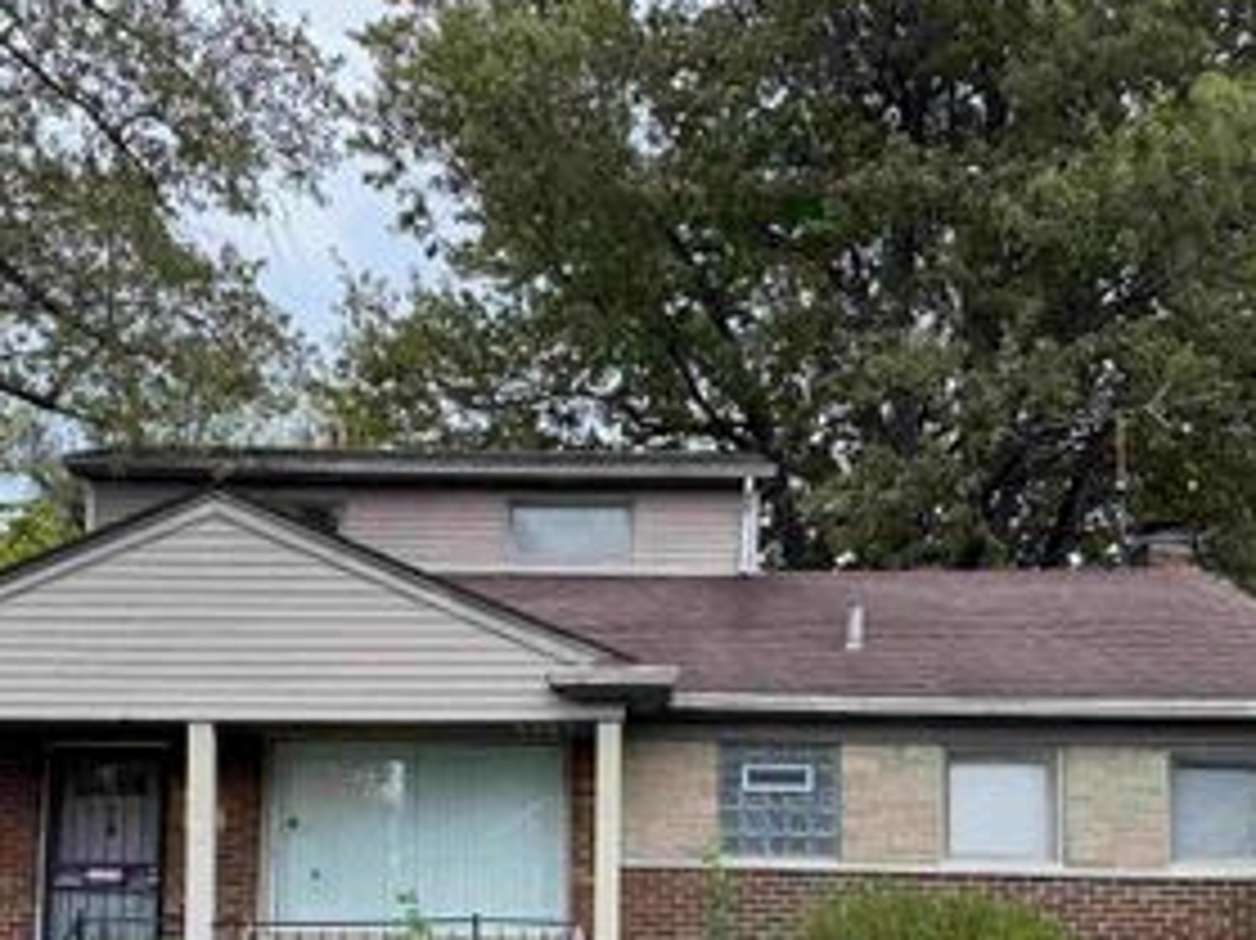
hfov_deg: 43.7
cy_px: 776
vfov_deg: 32.5
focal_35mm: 43
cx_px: 531
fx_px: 1560
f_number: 1.78
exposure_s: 1/582
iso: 80
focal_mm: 6.76
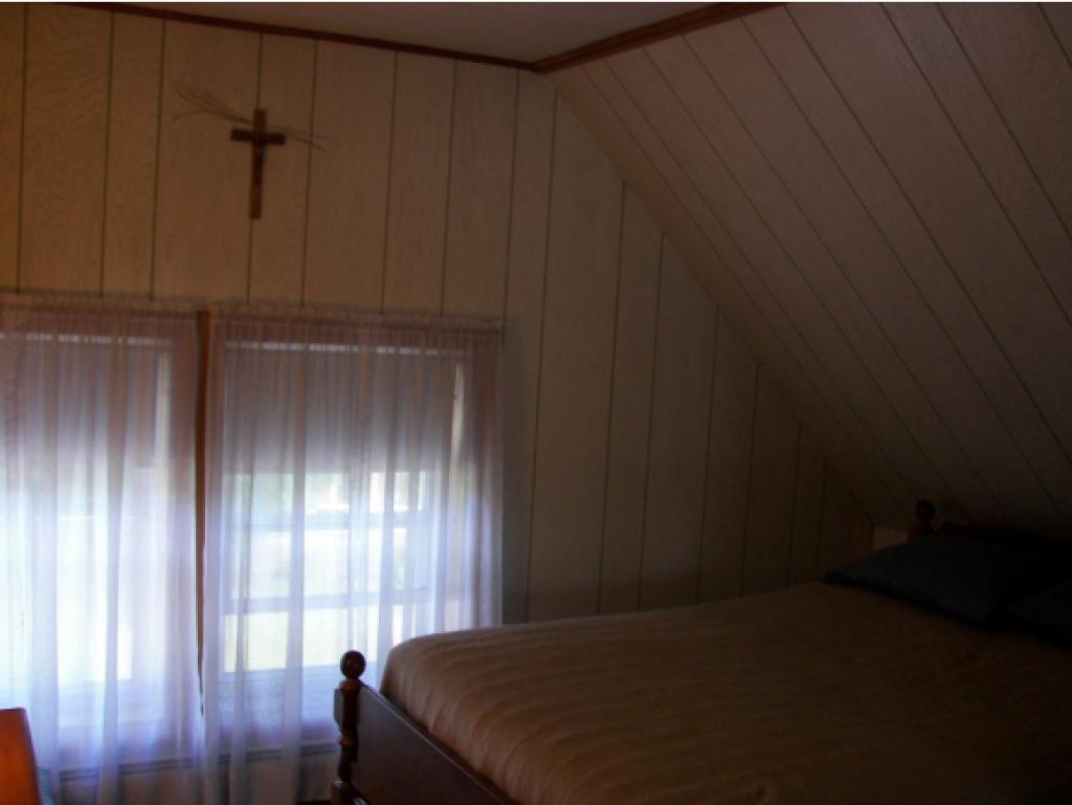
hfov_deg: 51.3
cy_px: 402
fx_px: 1115
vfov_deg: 39.7
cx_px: 536
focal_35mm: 36
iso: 100
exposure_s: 1/30
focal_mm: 6
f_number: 2.8
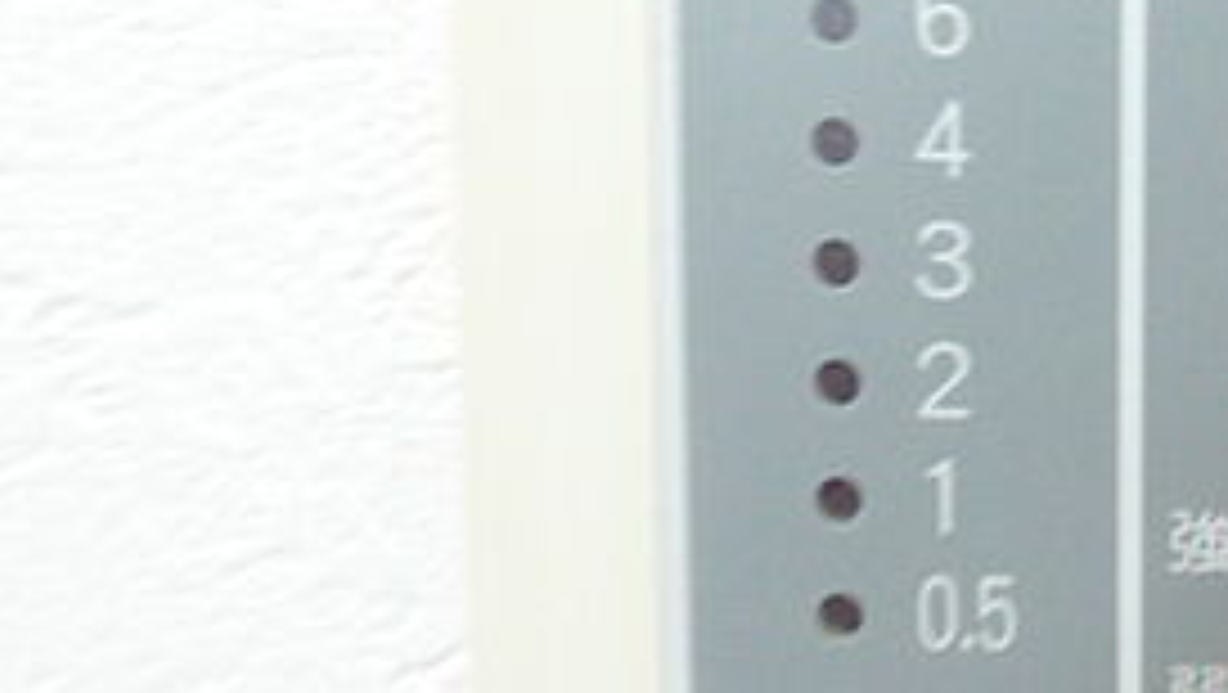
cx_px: 1327
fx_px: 1662
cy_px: 410
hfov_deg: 35.2
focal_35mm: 51
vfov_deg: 23.5
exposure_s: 1/15
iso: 400
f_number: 2.8
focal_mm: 3.58
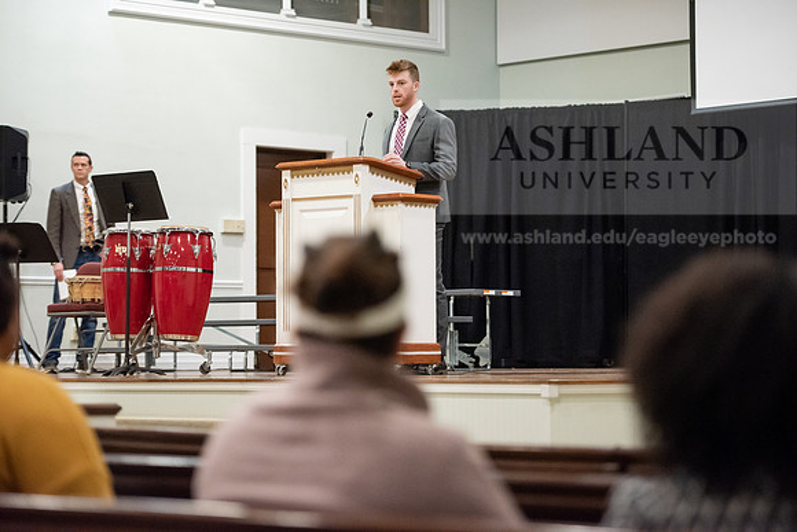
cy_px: 266
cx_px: 398
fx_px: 2170
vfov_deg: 14.0
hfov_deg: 20.8
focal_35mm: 98
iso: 6400
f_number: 2.8
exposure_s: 1/200
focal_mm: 98
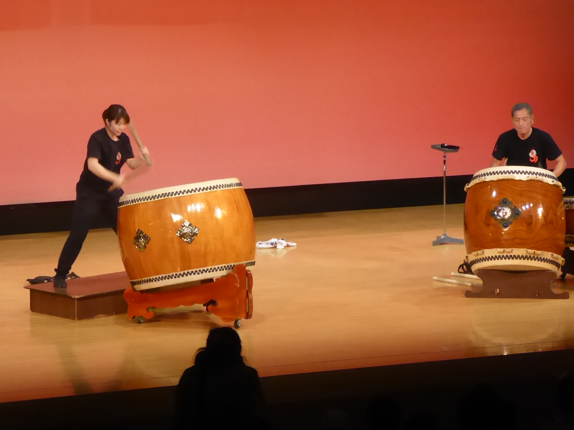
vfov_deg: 8.2
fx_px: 3017
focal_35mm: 182
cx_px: 269
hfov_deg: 10.9
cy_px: 125
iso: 800
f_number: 5.1
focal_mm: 19
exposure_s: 1/60
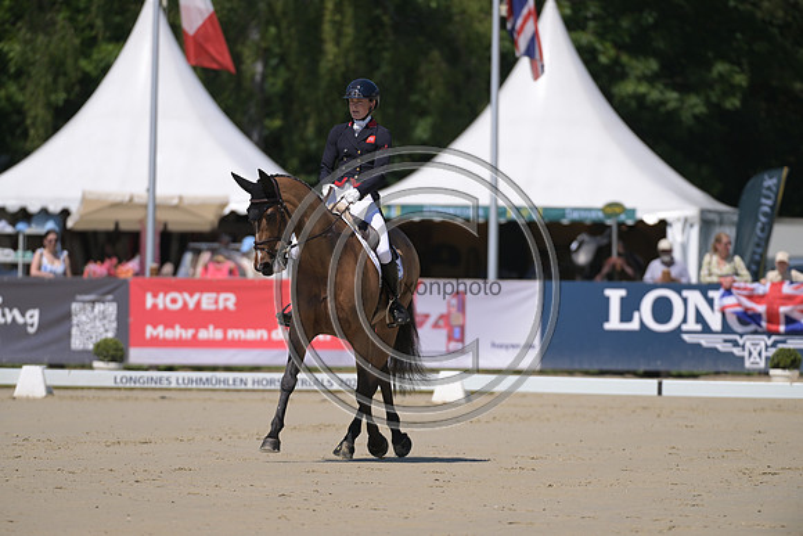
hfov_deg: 5.2
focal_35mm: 400
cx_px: 402
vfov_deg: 3.4
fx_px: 8924
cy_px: 268
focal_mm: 400
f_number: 5
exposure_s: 1/1250
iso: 160
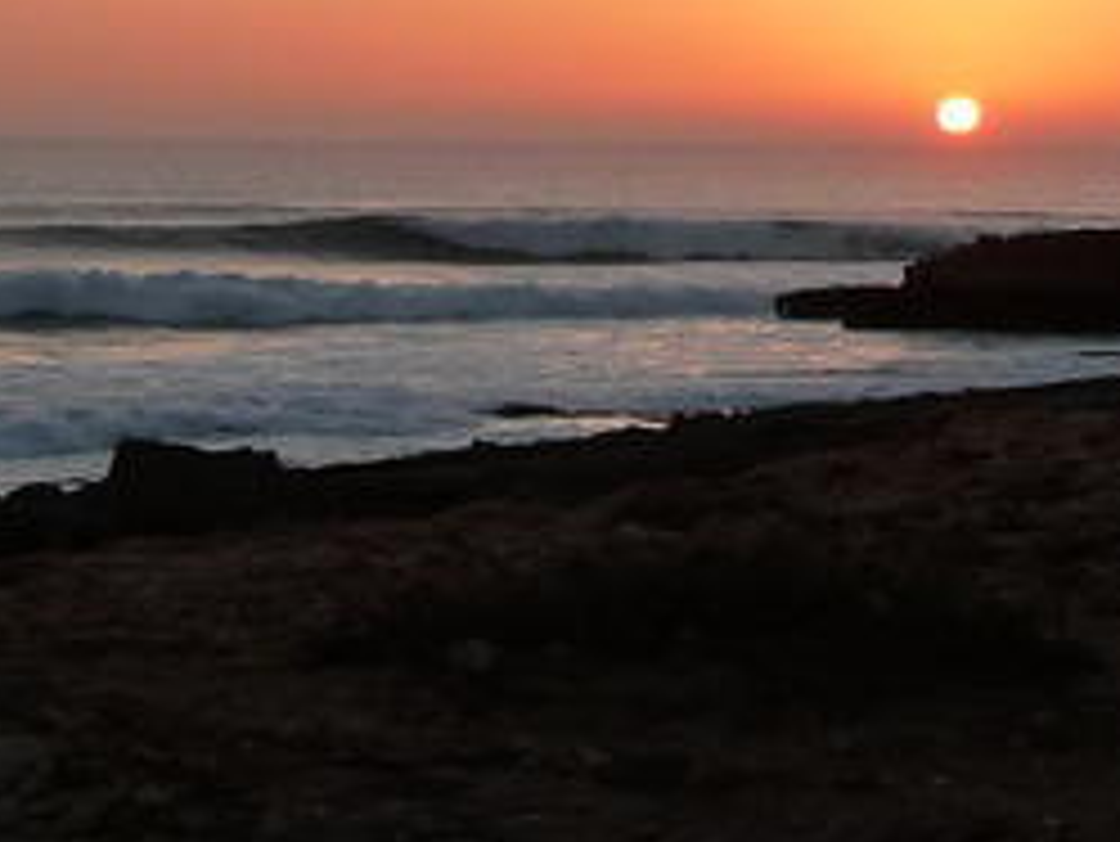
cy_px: 306
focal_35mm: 119
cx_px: 623
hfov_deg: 16.5
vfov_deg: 12.5
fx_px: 3852
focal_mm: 5.3
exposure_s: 1/320
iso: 160
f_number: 3.5
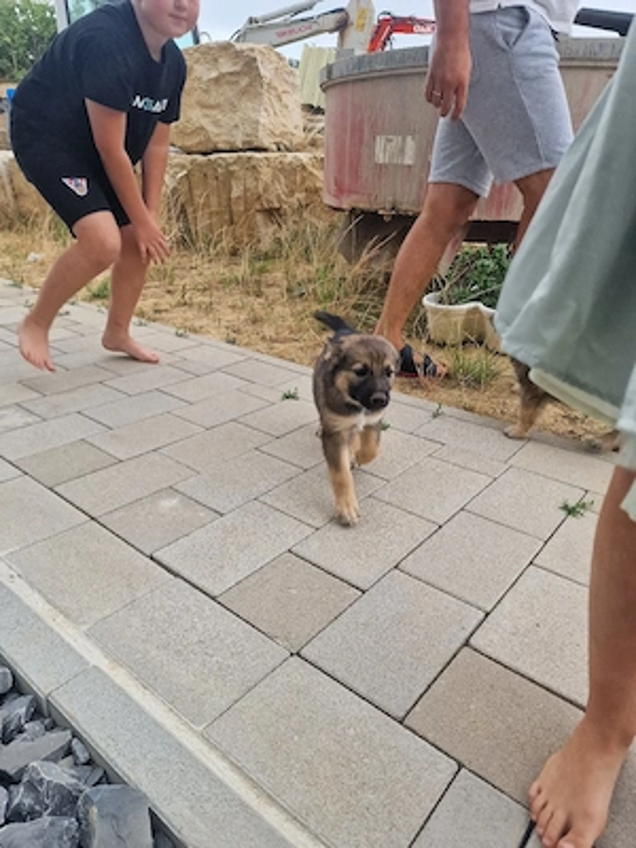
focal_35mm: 23
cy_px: 424
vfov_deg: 73.9
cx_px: 318
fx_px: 563
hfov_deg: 58.9
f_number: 1.8
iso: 50
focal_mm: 6.4
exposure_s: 1/185
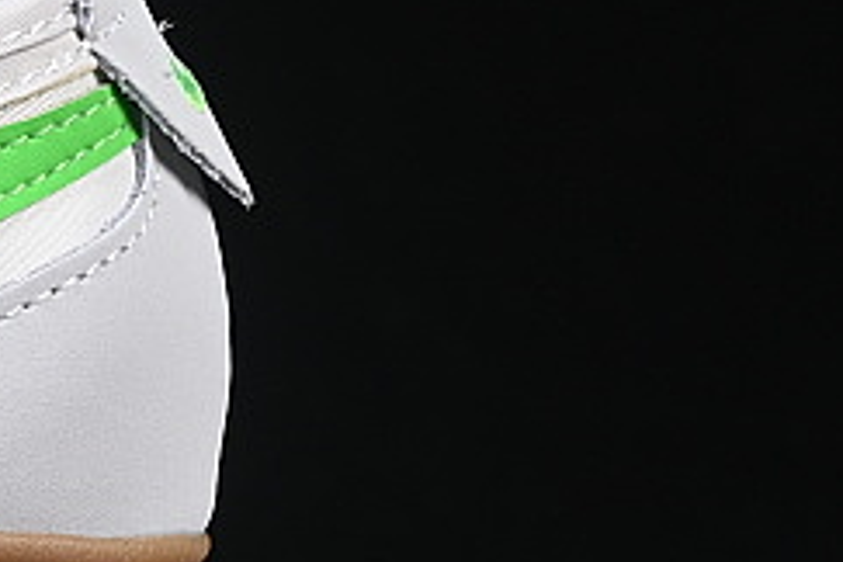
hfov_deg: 6.0
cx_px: -843
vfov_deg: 4.1
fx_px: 7797
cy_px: -132
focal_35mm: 333
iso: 160
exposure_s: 1/80
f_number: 8
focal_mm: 50
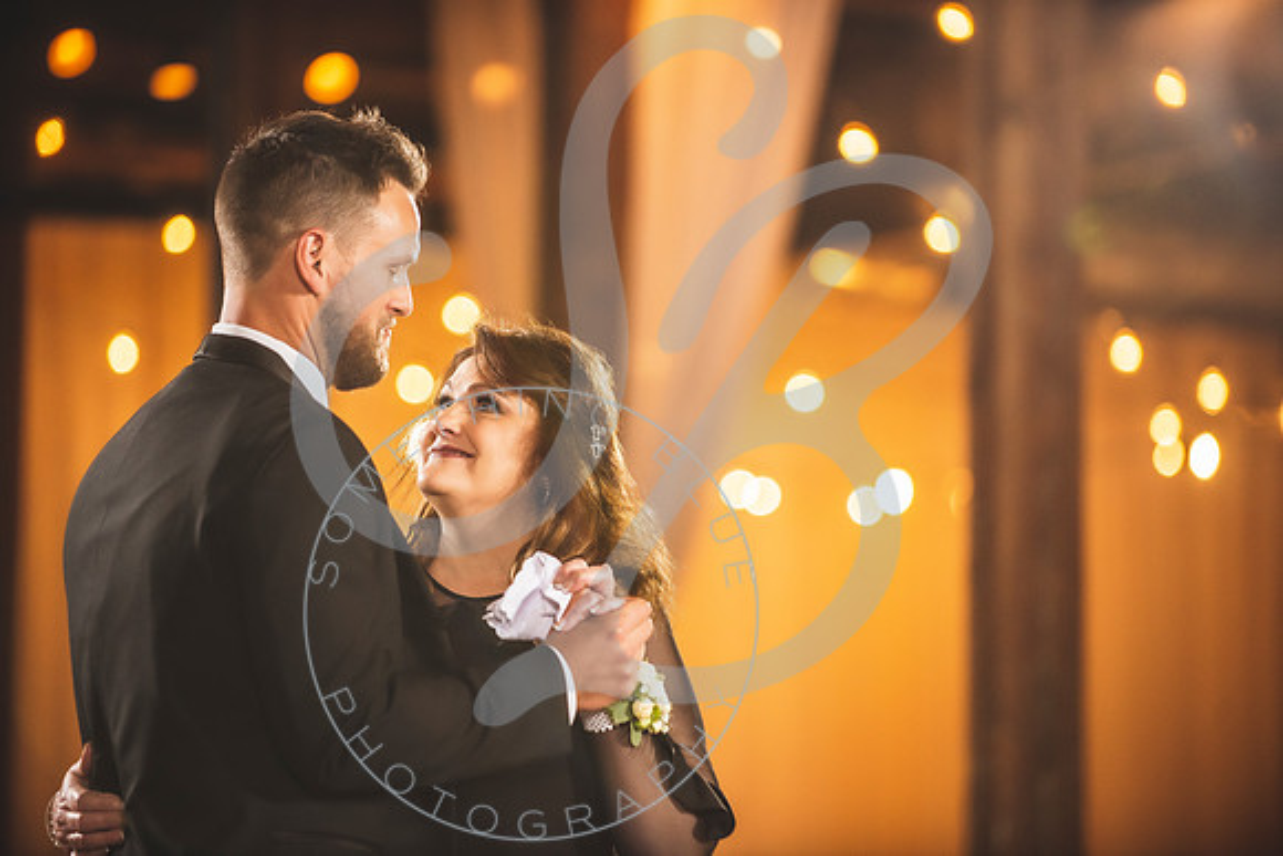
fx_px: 6416
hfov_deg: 11.4
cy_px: 428
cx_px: 642
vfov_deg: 7.6
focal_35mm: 180
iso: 800
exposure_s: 1/160
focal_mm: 180
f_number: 2.8
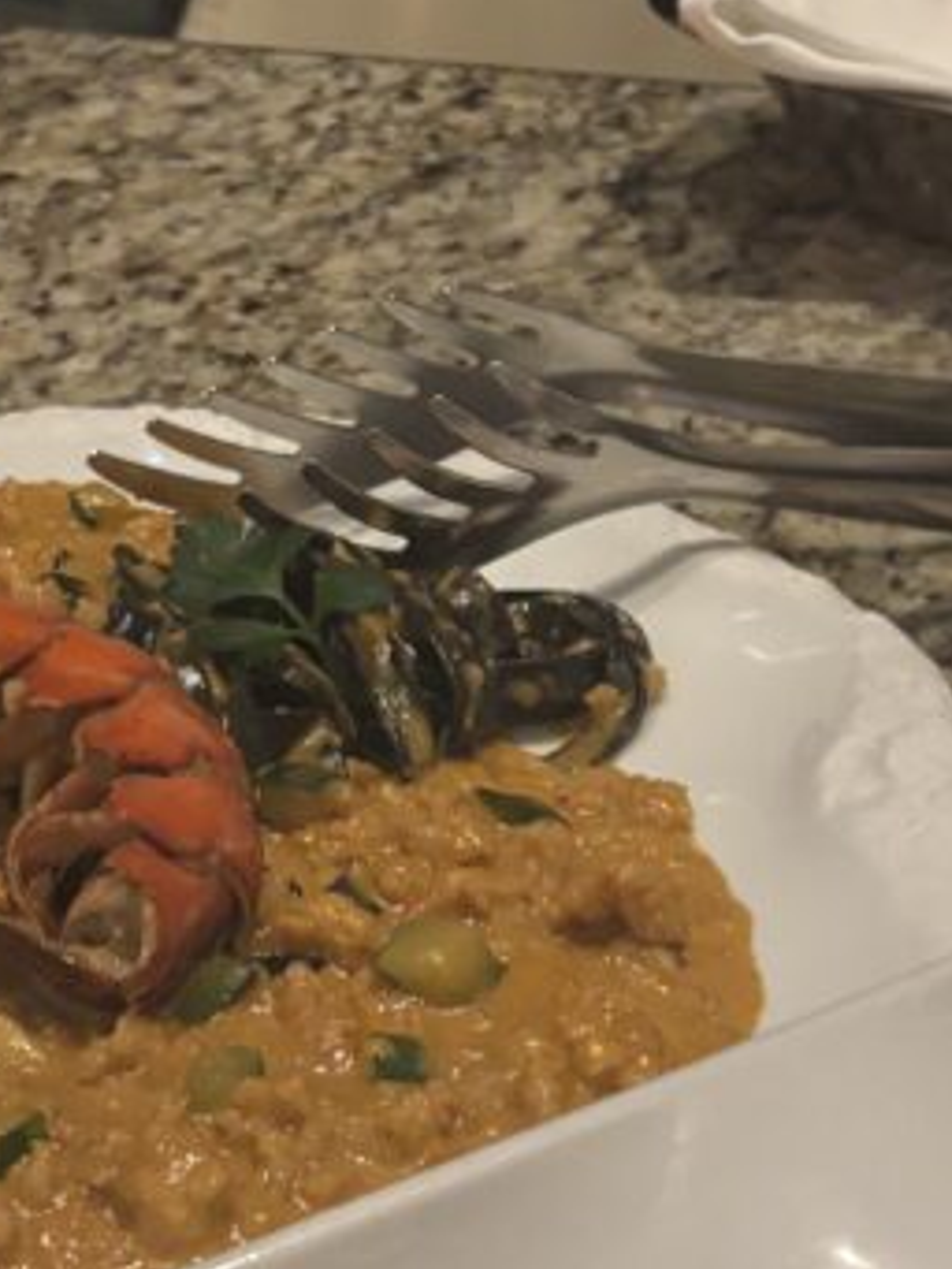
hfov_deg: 18.8
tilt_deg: -25.5
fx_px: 2858
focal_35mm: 78
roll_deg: +0.3
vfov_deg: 25.0
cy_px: 510
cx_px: 305
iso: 640
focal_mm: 5.96
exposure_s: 1/30
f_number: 1.6
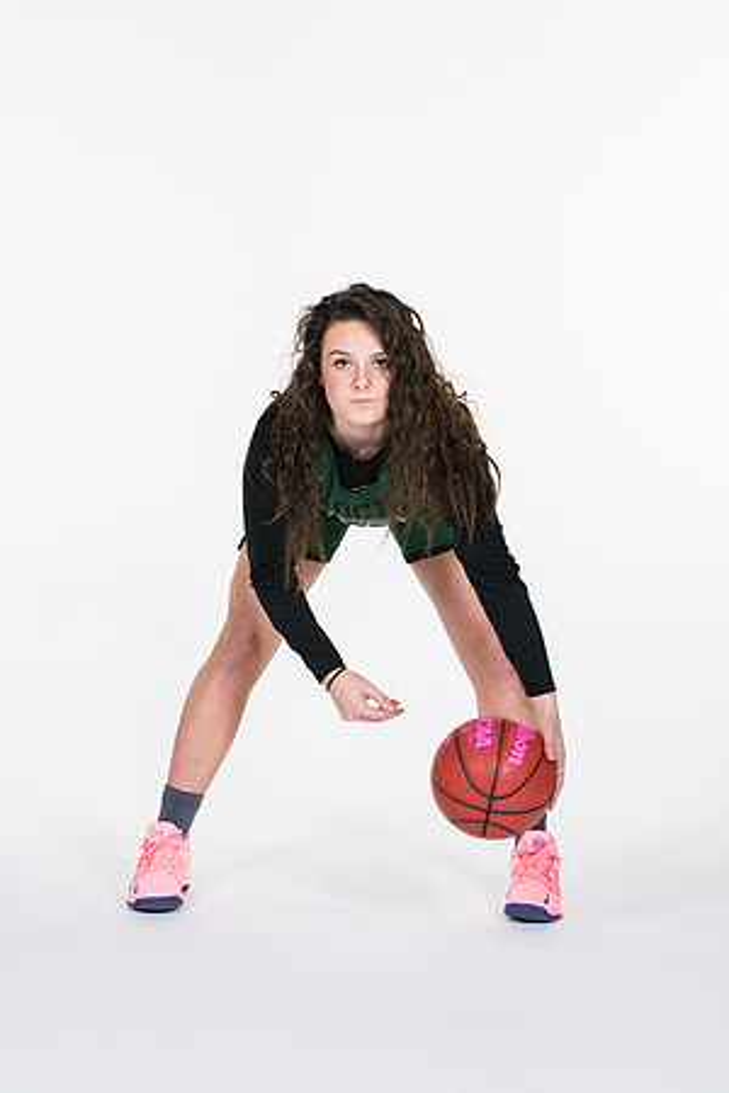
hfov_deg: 13.0
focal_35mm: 105
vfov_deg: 19.5
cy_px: 546
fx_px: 3189
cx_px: 364
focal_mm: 70
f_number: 6.3
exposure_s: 1/160
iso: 200
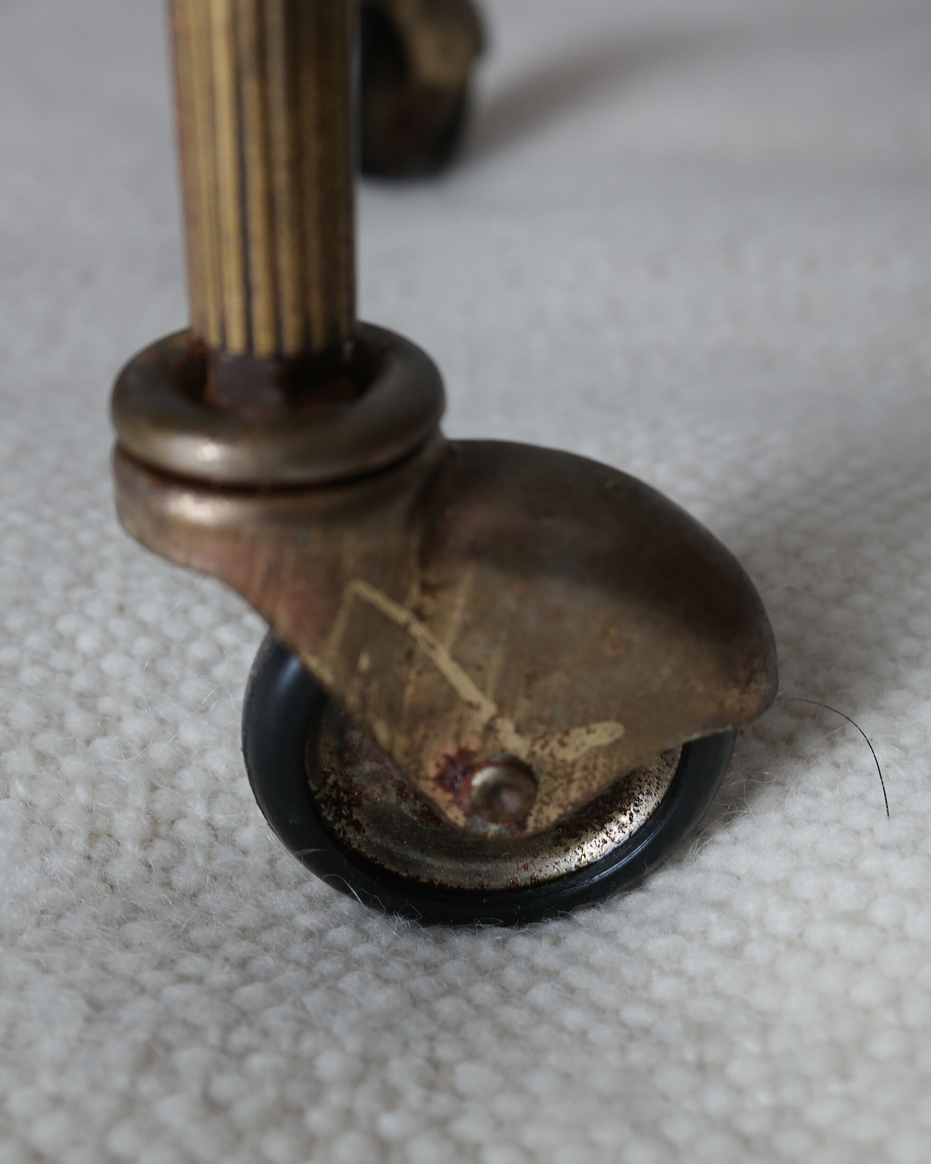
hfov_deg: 29.1
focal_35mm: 52
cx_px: 464
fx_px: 1791
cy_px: 643
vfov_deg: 36.0
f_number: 5.6
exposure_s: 1/25
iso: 200
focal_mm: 30
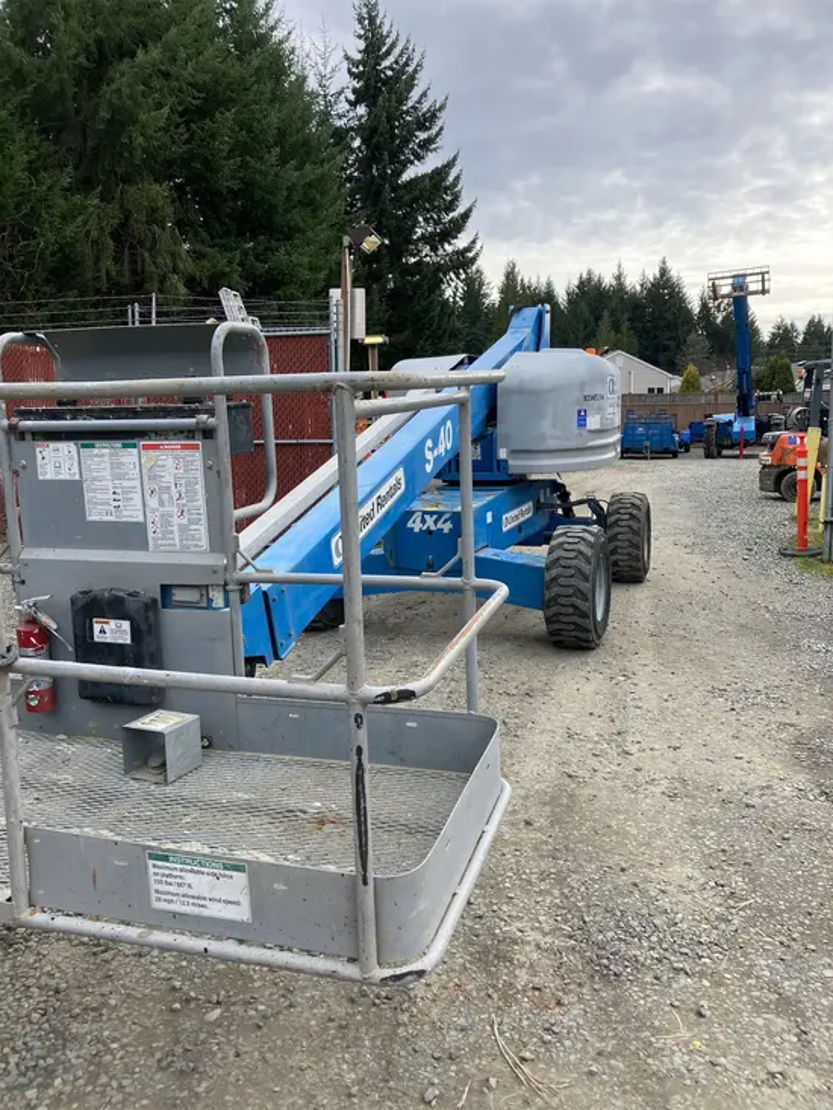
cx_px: 416
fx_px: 898
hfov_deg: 49.8
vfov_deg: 63.4
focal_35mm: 28
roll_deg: +0.4
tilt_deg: -5.8
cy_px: 555
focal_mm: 3.99
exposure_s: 1/684
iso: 32
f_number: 1.8
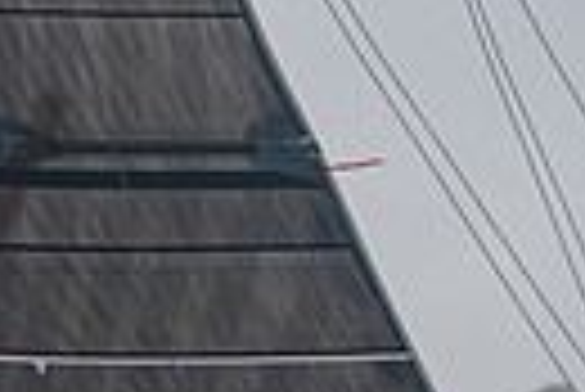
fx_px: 13275
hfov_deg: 2.5
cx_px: 208
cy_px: 584
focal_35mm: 816
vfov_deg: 1.7
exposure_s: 1/1600
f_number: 6.3
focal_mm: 160
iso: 250
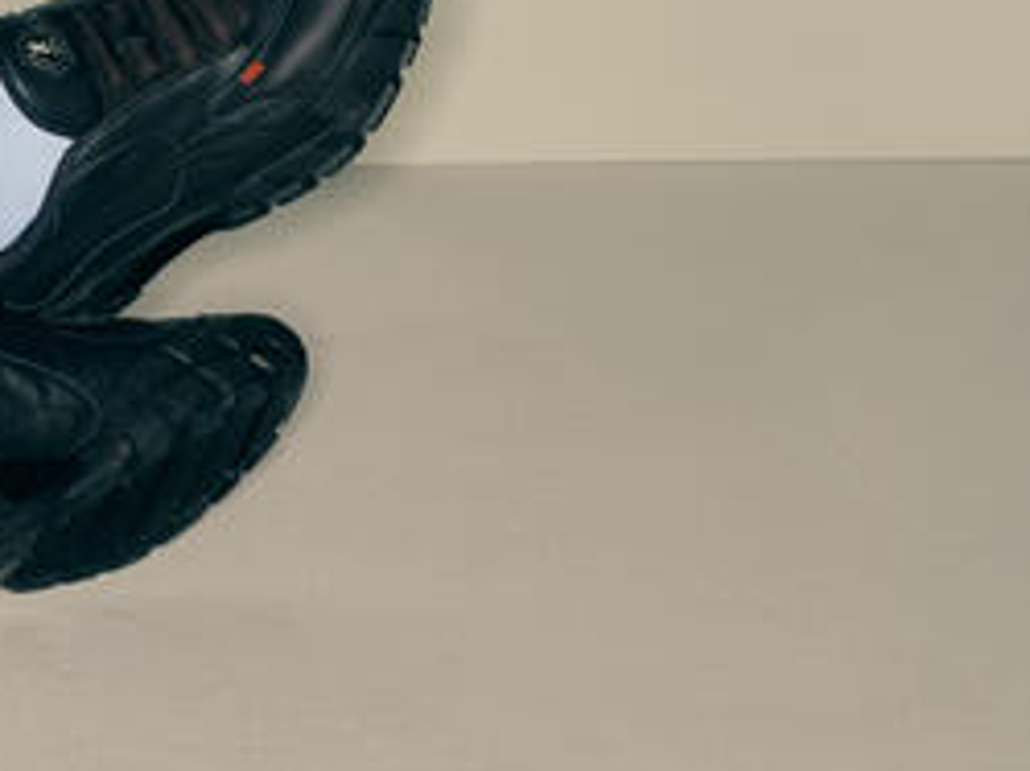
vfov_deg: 5.6
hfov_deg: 7.3
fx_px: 7669
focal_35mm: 258
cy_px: -899
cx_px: -1298
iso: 400
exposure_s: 1/125
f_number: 11
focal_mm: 58.6
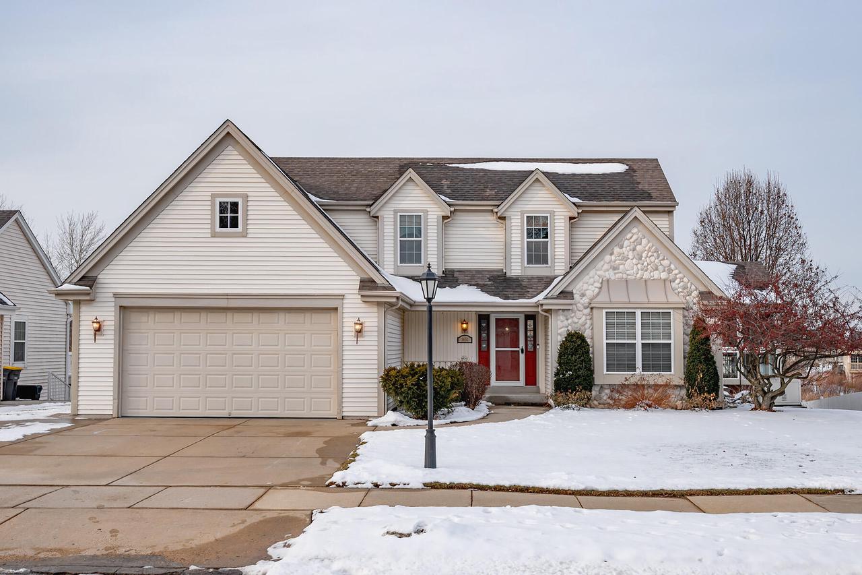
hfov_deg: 61.9
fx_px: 718
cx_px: 431
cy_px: 288
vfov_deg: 43.6
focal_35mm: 30
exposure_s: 1/250
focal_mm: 30
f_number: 8
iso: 100
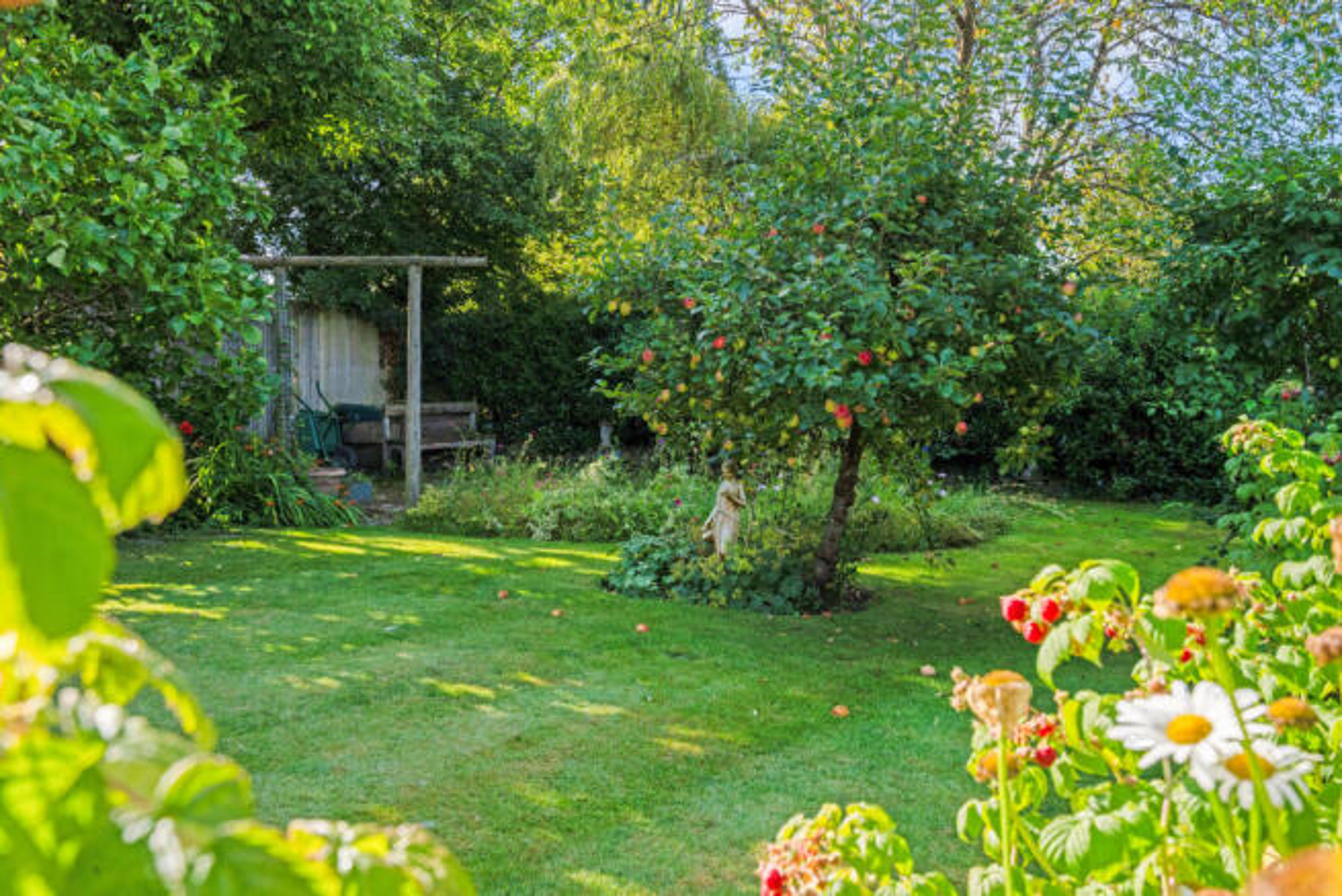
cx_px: 671
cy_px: 448
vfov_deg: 40.0
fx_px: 1230
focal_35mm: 33
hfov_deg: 57.2
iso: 400
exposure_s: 1/200
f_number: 11
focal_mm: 33
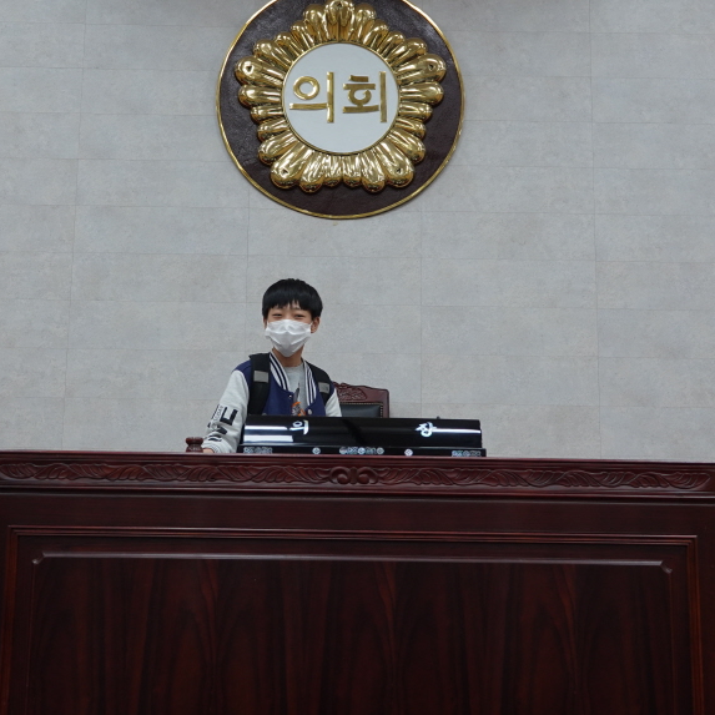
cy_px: 304
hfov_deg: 36.8
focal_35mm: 46
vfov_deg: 36.7
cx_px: 336
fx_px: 1075
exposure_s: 1/40
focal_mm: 11.51
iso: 125
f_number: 2.8
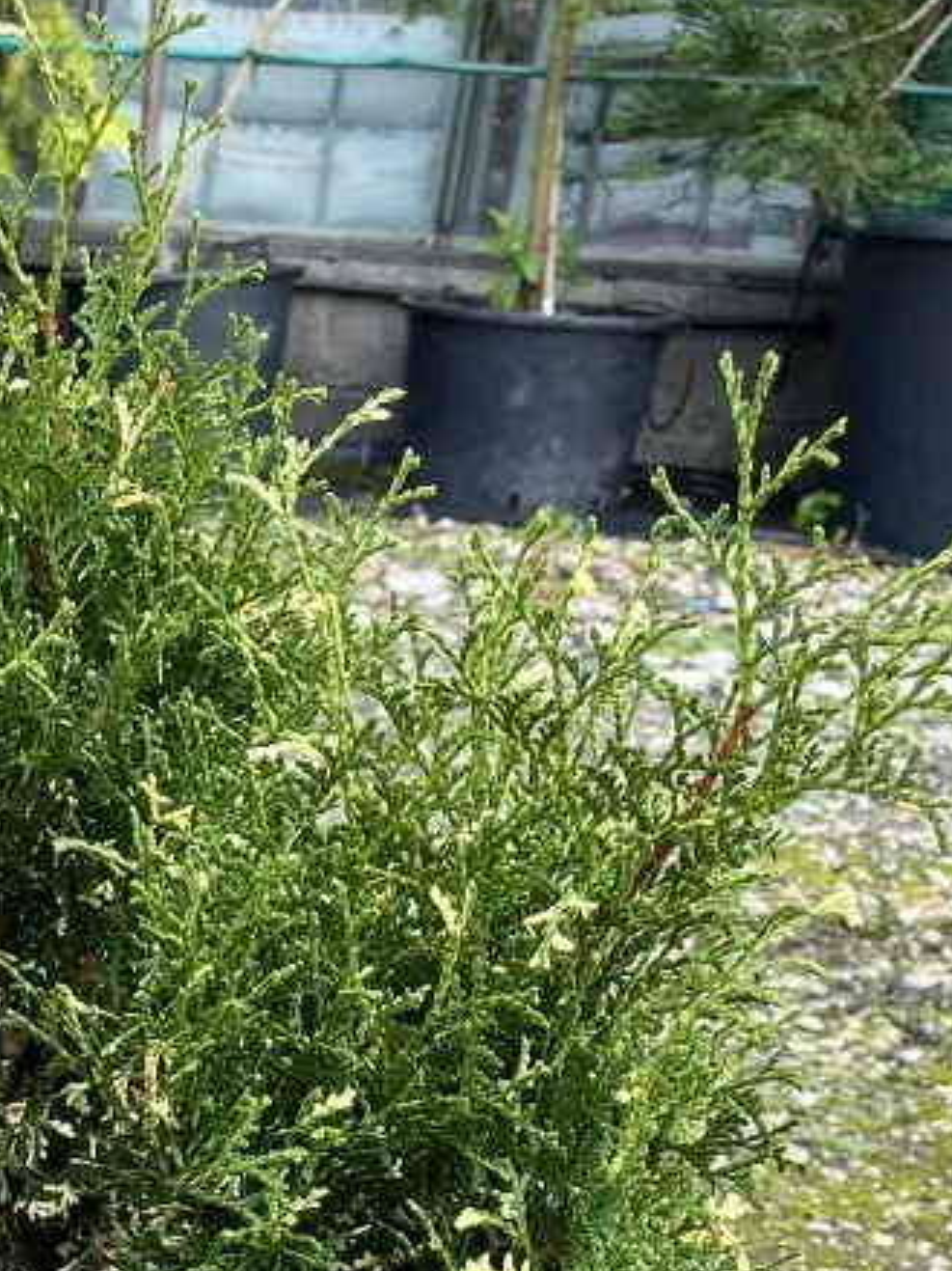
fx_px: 2348
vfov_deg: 28.8
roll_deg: -5.2
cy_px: 1204
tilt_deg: -26.1
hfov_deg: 21.4
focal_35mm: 64
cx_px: -179
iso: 40
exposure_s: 1/271
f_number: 1.6
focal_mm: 5.1
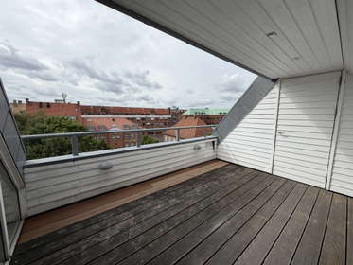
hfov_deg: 102.0
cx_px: 176
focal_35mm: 14
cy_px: 132
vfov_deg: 85.7
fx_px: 143
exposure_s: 1/1068
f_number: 2.2
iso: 20
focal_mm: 2.22
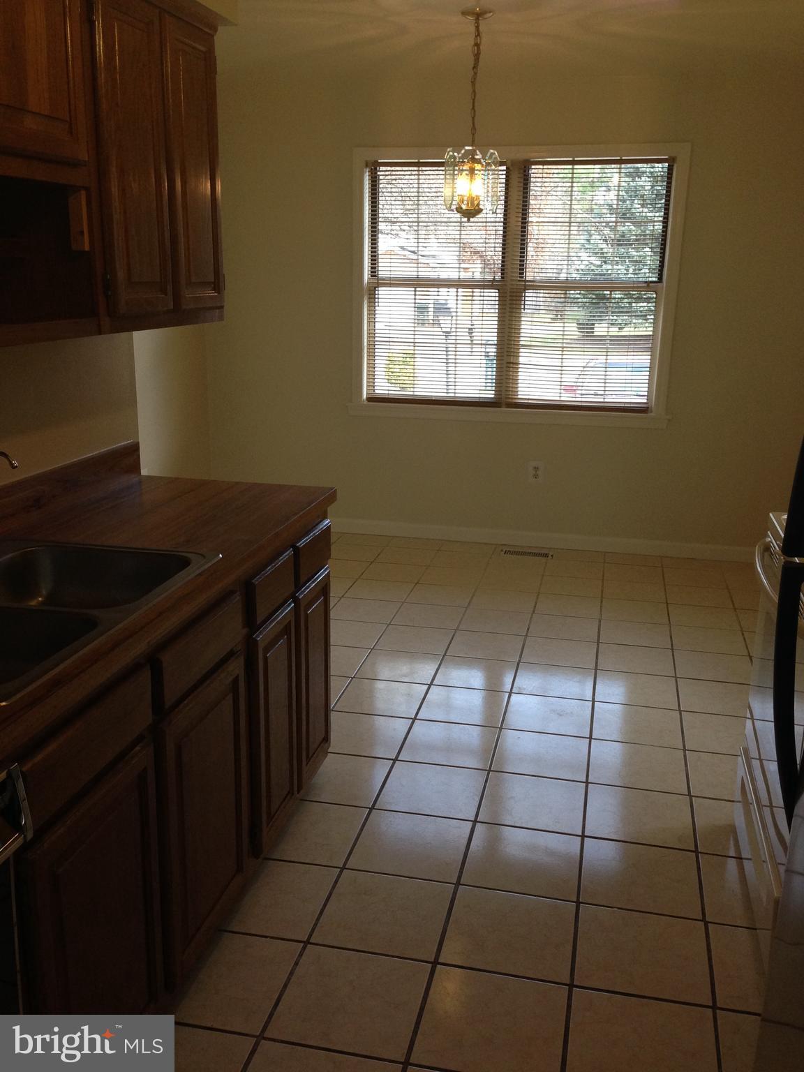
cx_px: 402
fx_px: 1022
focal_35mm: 33
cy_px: 536
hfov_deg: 42.9
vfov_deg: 55.4
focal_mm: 4.12
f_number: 2.4
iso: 125
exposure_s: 1/120
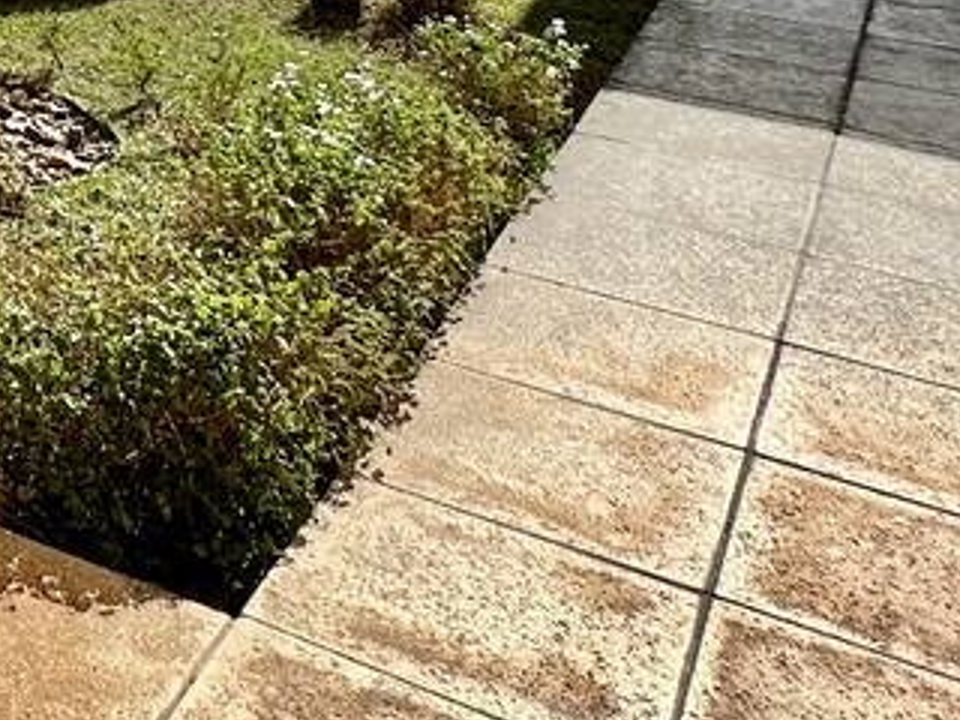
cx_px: -522
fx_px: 1747
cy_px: -480
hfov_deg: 23.7
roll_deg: -0.2
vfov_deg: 19.1
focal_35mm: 63
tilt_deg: -1.1
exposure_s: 1/2020
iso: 40
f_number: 2.2
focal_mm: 2.22
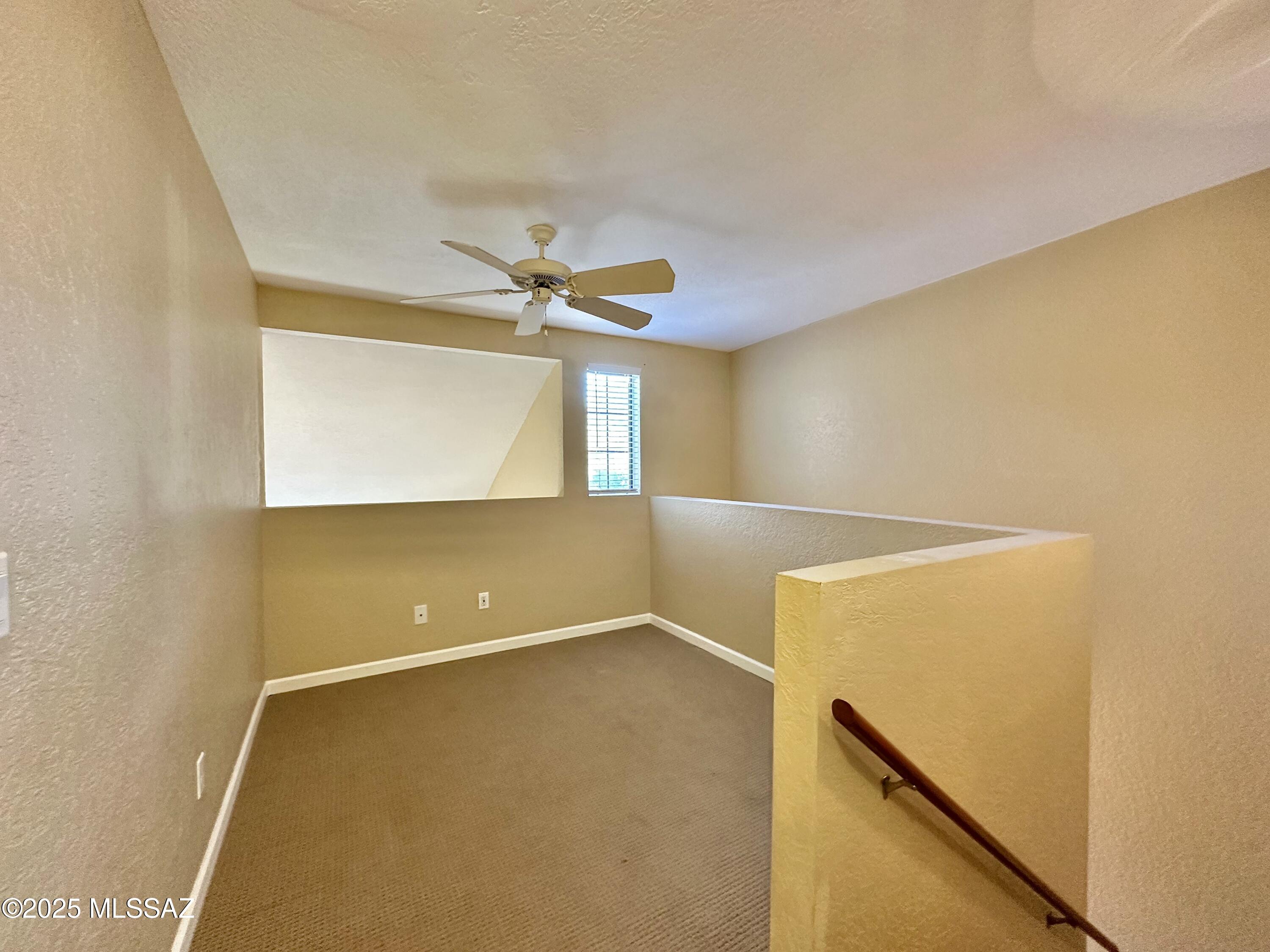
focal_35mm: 14
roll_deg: +0.2
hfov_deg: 102.1
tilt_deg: -1.4
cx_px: 635
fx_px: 514
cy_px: 476
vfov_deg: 85.7
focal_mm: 2.22
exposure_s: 1/60
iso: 400
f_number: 2.2
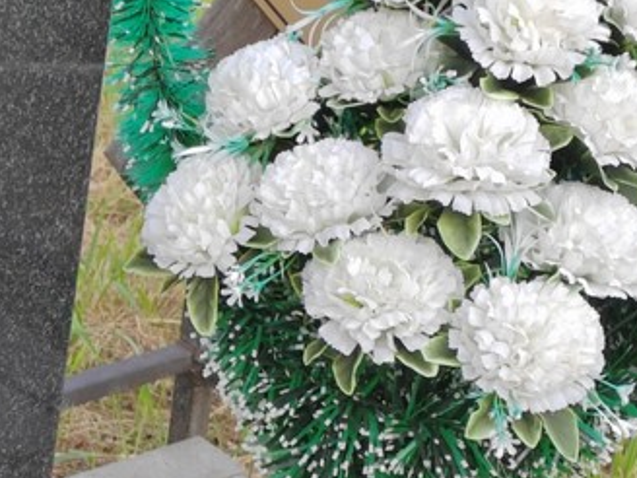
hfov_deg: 12.4
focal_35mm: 156
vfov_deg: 9.5
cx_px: -115
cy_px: 361
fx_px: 2871
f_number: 1.9
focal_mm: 5.52
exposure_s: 1/320
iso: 100
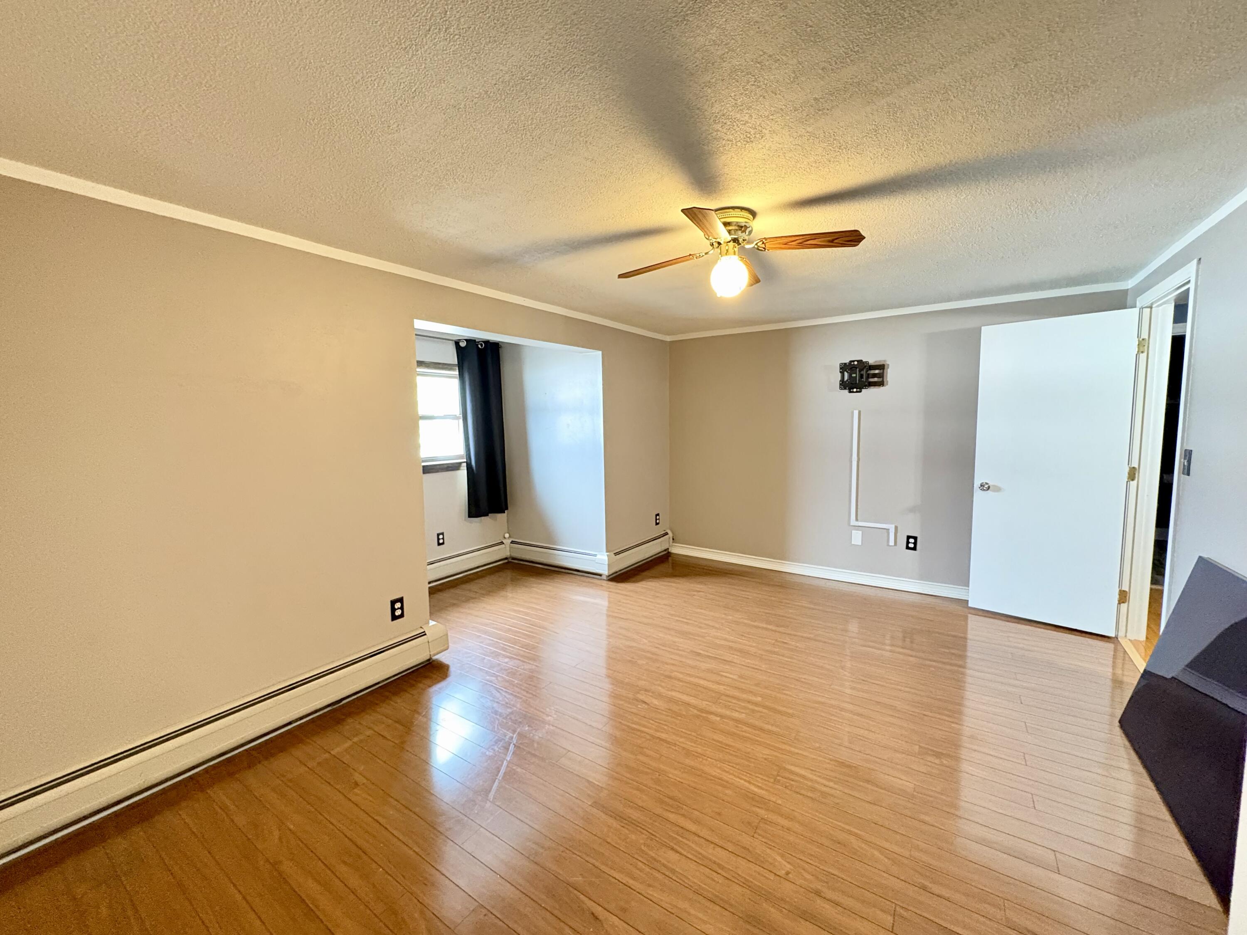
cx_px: 624
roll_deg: +1.5
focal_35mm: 14
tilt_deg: -5.0
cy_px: 468
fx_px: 504
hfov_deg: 102.1
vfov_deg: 85.7
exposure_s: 1/30
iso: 1250
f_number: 2.2
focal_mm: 2.22
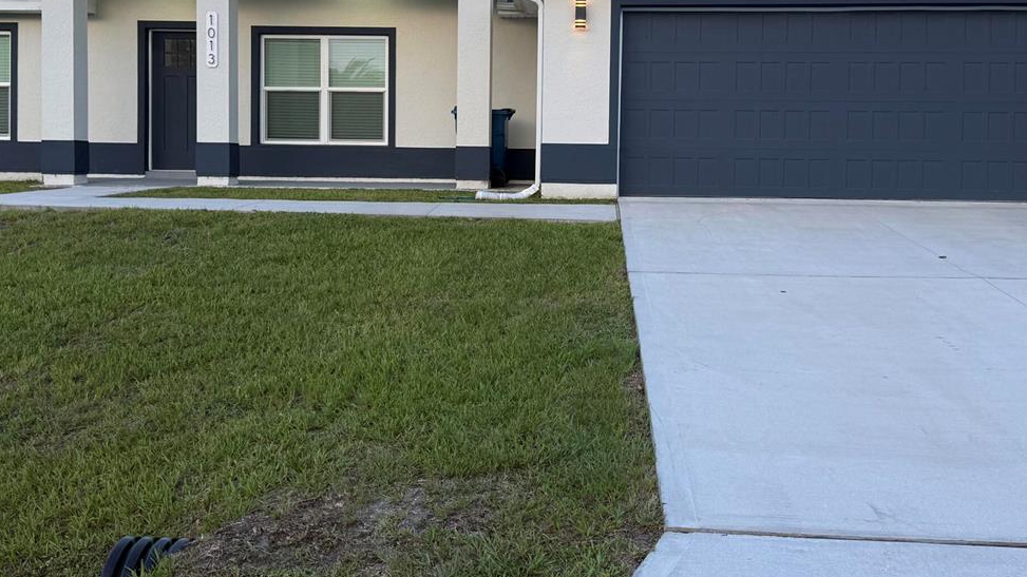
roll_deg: -1.0
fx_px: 1171
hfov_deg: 47.4
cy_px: 188
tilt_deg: -1.1
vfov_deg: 27.5
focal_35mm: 43
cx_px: 509
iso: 80
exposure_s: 1/443
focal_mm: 6.76
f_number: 1.78
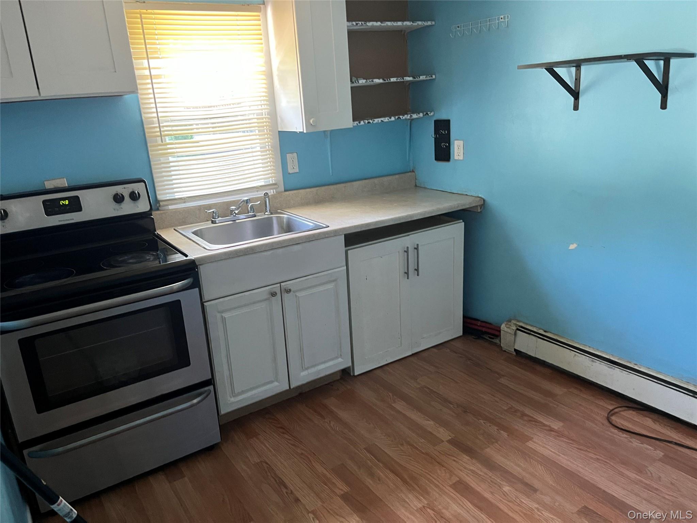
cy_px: 262
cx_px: 348
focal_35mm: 26
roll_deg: +4.7
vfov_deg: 53.1
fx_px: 524
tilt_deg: -17.3
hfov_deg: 67.3
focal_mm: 5.1
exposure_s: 1/40
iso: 400
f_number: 1.6
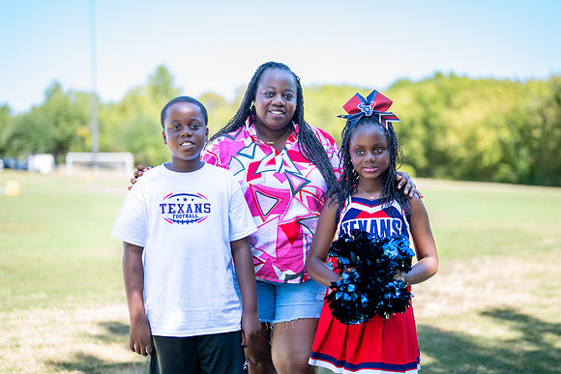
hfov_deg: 35.9
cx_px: 284
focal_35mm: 56
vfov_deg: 24.4
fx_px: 866
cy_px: 189
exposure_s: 1/1000
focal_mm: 50
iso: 100
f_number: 1.2
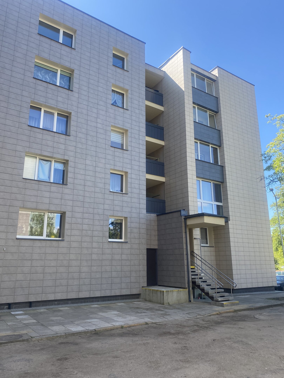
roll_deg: +1.0
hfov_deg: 53.1
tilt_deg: +13.7
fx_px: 284
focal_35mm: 26
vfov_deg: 67.3
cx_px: 142
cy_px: 189
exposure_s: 1/666
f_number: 1.8
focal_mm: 4.25
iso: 32
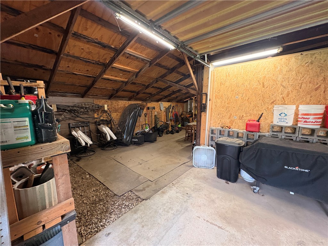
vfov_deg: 85.7
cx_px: 164
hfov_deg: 102.1
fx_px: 133
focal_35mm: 14
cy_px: 123
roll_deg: +2.1
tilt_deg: -6.5
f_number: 2.2
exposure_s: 1/60
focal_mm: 2.22
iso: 400
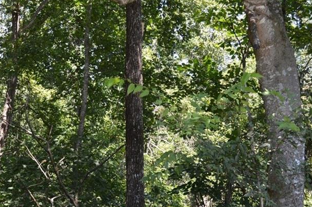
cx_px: 119
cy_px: 173
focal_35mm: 71
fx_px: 614
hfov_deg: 28.4
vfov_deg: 18.9
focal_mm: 28
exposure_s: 1/125
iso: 250
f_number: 5.6
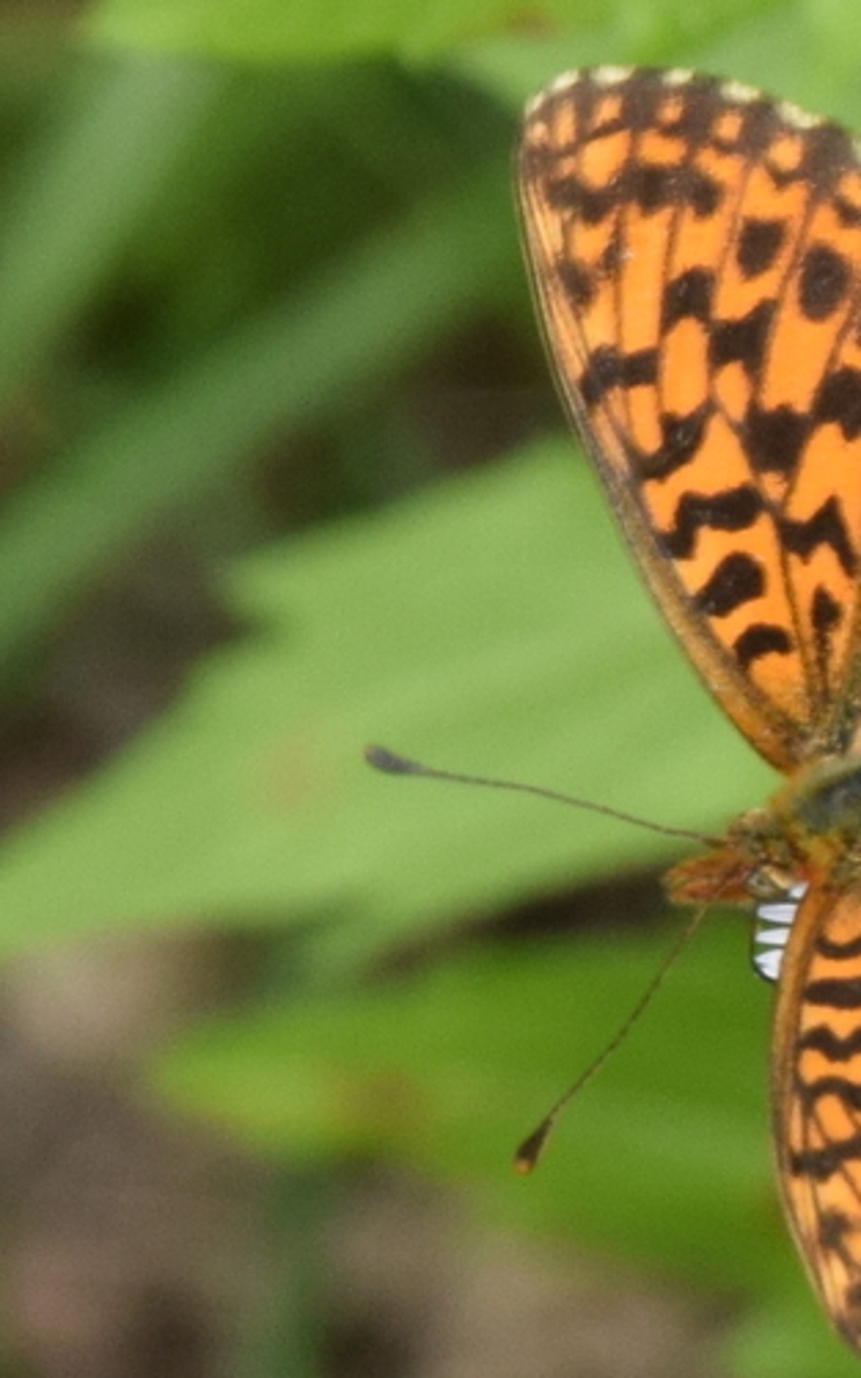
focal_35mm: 410
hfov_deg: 3.2
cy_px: 710
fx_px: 15397
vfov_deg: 5.1
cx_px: 946
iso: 400
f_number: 16
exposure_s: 1/160
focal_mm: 140
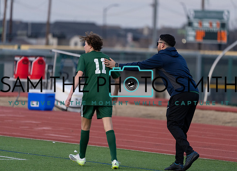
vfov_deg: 3.4
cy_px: 86
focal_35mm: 422
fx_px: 2849
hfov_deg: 4.8
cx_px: 128
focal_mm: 400
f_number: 5.6
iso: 2000
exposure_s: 1/1250
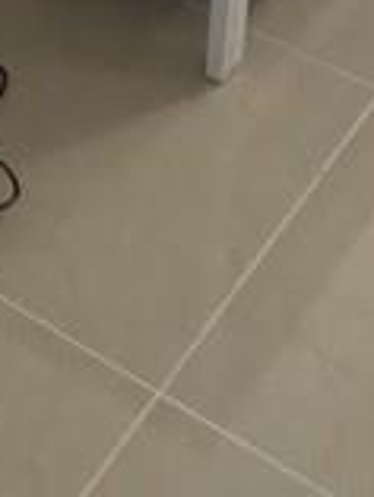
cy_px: -389
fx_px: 1698
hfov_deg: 12.3
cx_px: -48
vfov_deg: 14.7
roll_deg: -0.6
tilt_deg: -23.6
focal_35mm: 118
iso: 50
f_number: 2.2
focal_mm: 4.15
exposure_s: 1/30
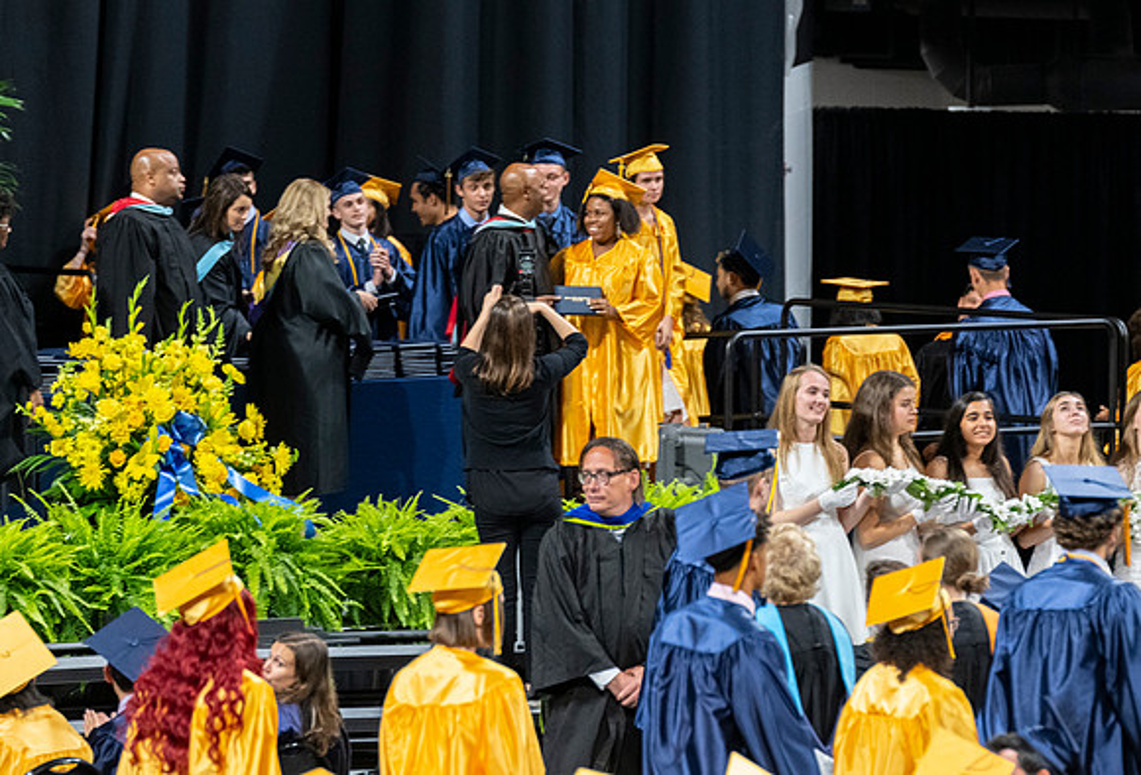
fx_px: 9023
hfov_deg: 7.2
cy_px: 367
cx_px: 649
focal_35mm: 283
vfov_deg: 4.9
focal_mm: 190
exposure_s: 1/200
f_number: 4
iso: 2000
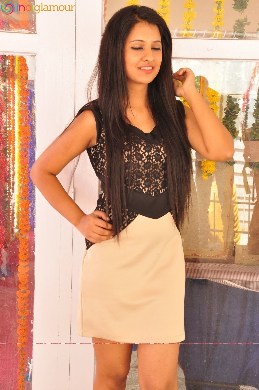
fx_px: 682
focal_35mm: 63
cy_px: 195
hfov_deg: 21.5
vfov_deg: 31.9
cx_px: 130
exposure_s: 1/125
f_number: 10
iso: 1250
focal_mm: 42
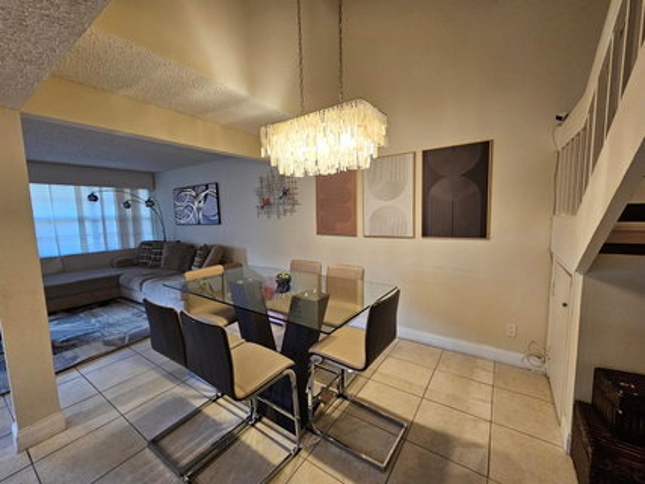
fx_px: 242
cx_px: 322
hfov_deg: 106.2
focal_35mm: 13
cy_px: 242
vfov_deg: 89.9
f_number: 2.2
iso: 320
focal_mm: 2.2
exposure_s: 1/60
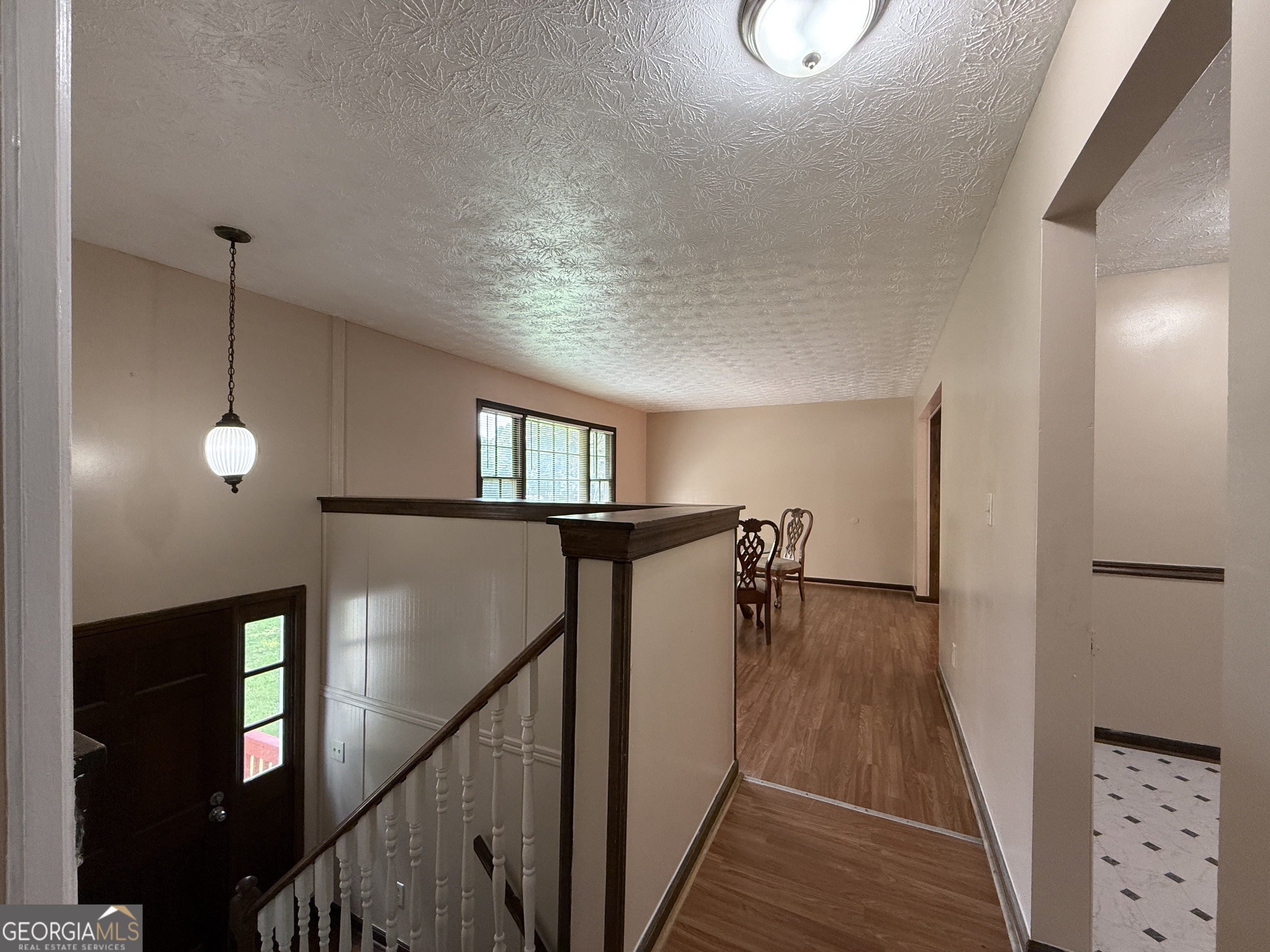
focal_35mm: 14
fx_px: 514
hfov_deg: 102.1
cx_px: 635
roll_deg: -0.7
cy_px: 476
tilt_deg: +0.6
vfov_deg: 85.7
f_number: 2.2
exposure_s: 1/99
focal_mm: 2.22
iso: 320
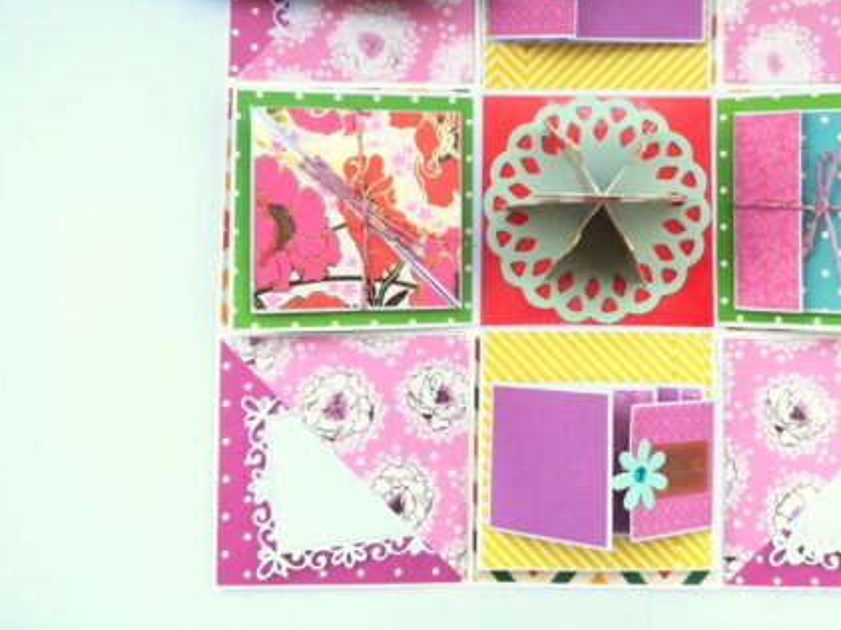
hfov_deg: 49.2
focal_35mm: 37
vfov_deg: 38.0
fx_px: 898
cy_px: 185
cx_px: 568
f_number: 2.2
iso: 64
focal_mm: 3.83
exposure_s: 1/50
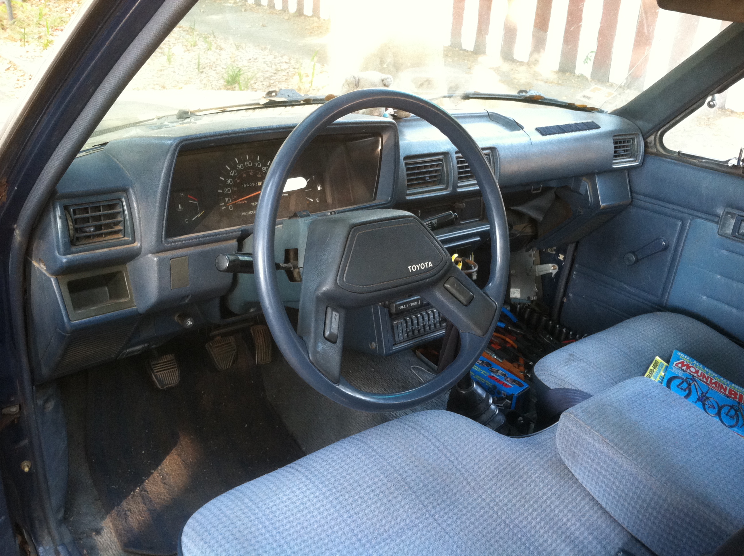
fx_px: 751
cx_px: 372
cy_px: 278
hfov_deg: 52.7
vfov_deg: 40.6
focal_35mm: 35
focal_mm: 3.85
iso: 125
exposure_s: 1/15
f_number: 2.8
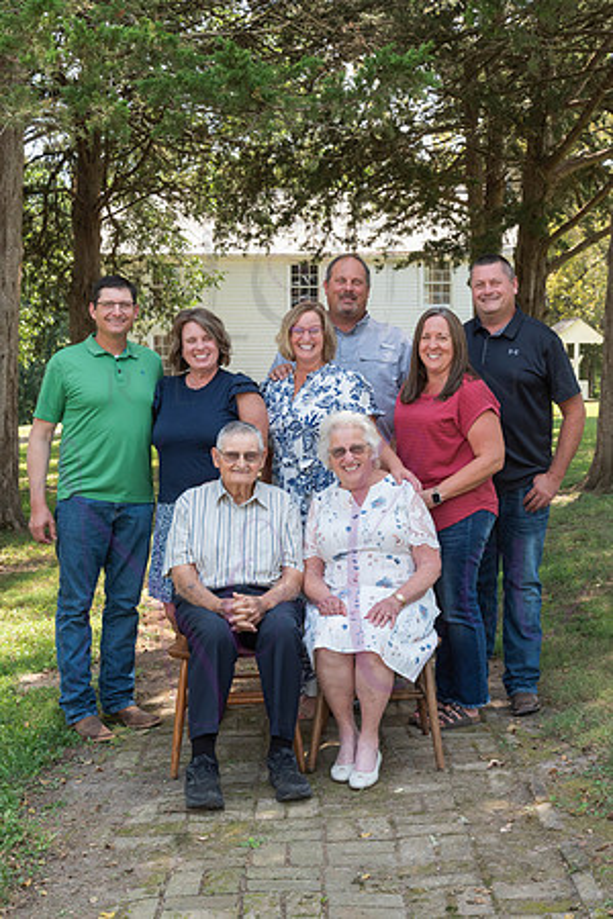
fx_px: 1277
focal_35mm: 50
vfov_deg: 39.6
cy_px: 460
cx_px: 306
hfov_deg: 27.0
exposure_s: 1/160
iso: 500
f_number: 10
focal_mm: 50
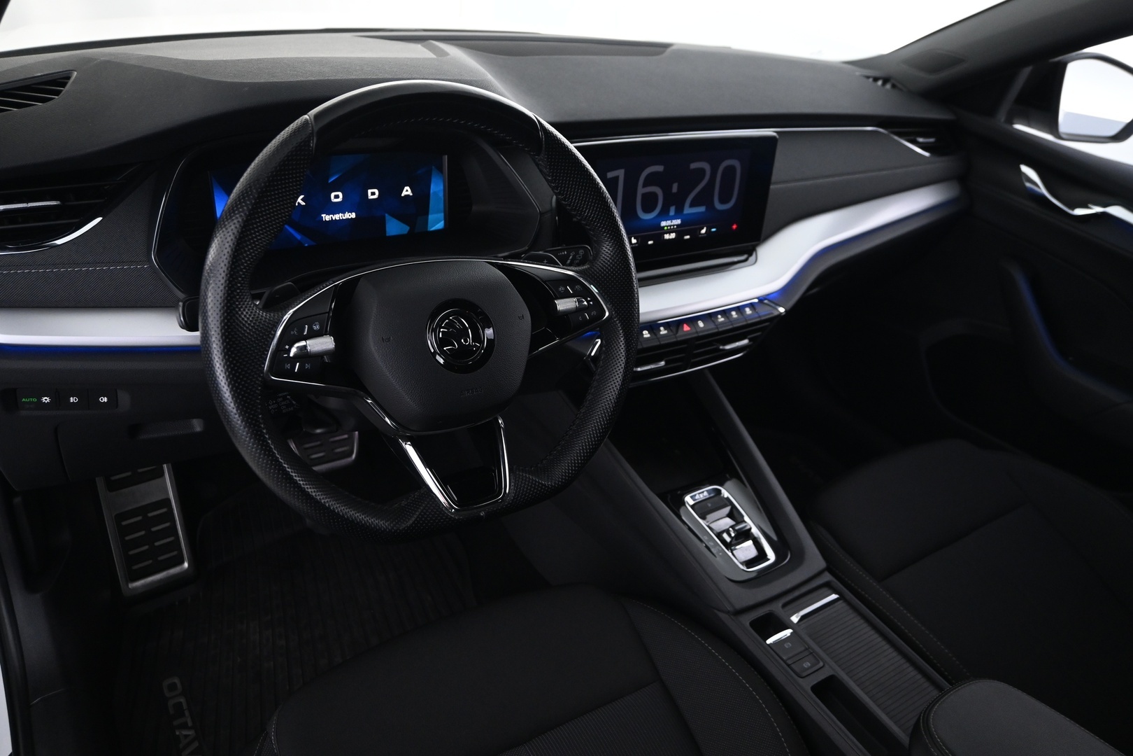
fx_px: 826
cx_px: 566
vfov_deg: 49.1
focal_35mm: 26
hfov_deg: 68.9
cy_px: 378
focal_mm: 17.5
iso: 1600
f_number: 3.5
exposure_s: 1/15
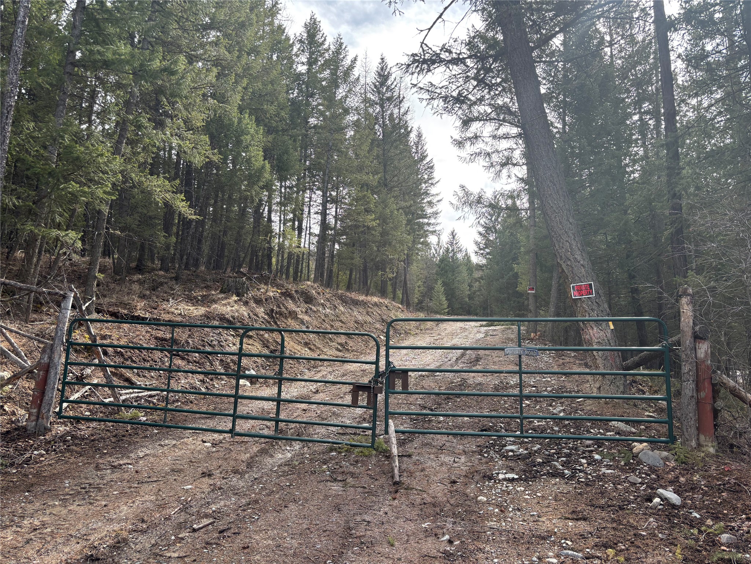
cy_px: 282
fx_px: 564
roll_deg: -1.8
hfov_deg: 67.3
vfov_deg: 53.1
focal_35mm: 26
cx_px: 376
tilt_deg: +9.2
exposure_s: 1/758
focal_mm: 5.96
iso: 50
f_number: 1.6
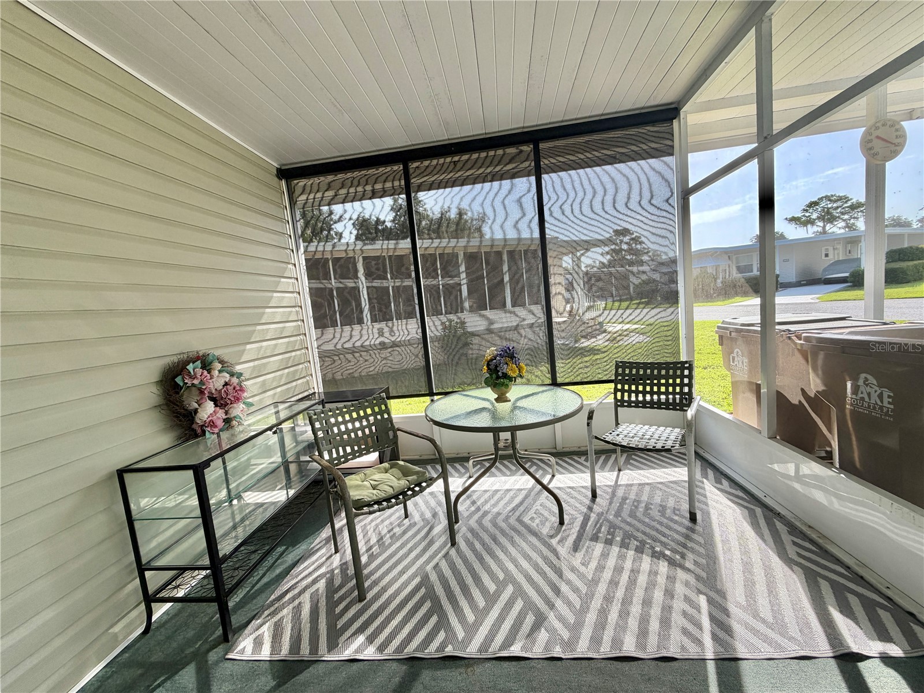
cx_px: 462
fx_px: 374
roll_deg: +6.2
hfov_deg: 102.1
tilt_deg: -6.6
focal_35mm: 14
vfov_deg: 85.7
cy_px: 346
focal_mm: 2.22
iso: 64
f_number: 2.2
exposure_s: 1/207
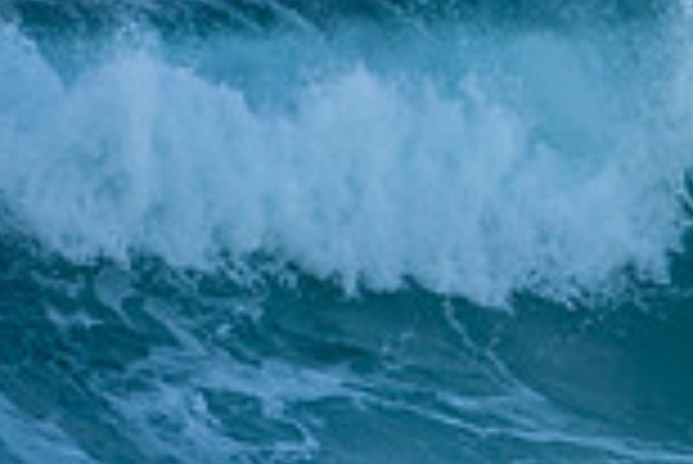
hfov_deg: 0.7
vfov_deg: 0.5
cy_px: 16
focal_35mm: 2817
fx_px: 54277
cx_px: 1296
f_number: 5.6
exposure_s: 1/400
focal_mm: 500
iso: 320
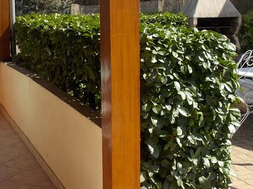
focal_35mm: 72
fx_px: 526
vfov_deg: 20.4
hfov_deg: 26.8
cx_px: 71
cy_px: 87
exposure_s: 1/400
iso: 80
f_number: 3.4
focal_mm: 6.1
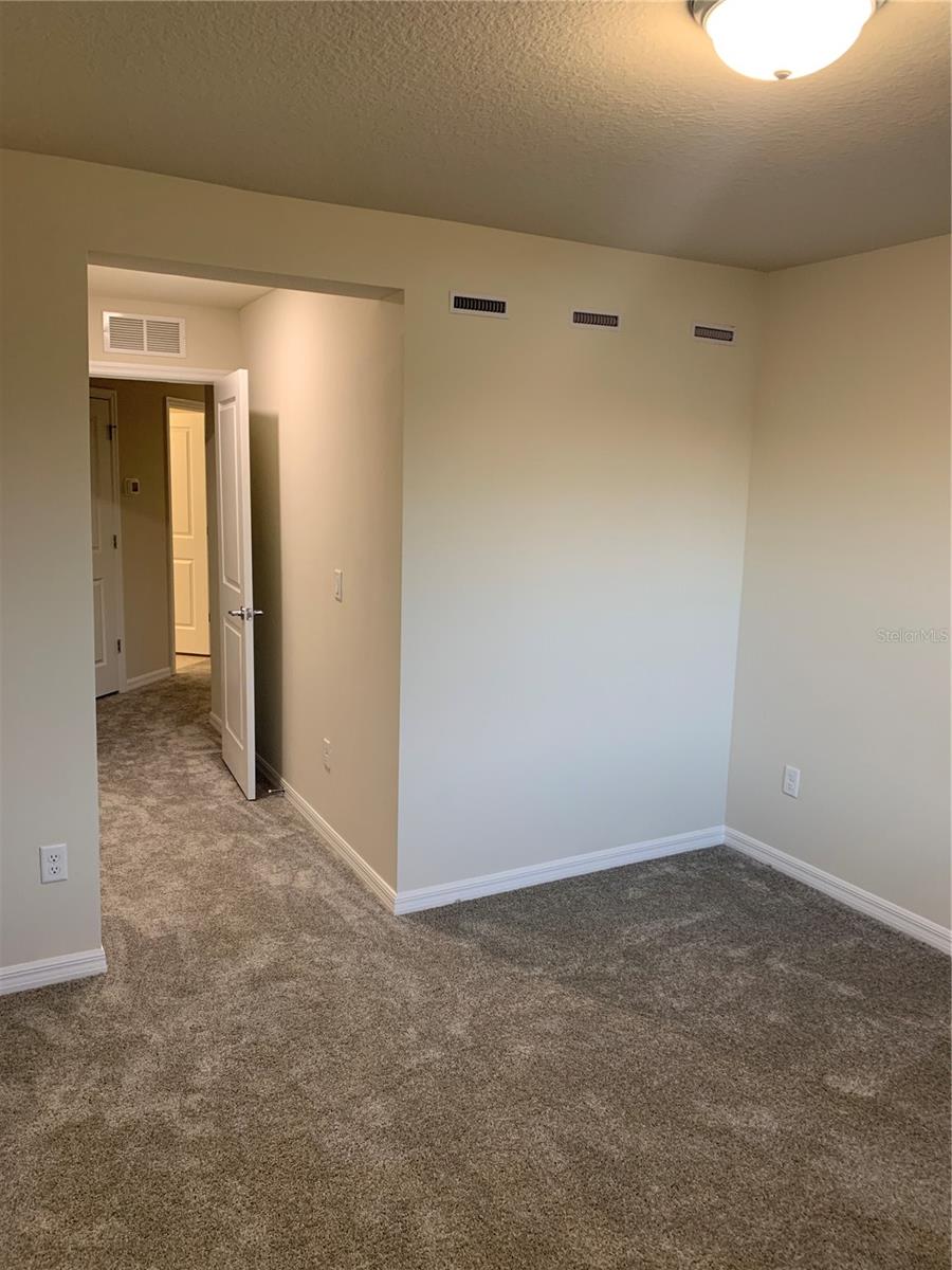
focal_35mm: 26
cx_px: 476
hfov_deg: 53.1
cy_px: 635
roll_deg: -1.6
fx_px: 953
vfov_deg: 67.3
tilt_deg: -9.4
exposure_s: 1/60
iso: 125
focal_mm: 4.25
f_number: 1.8
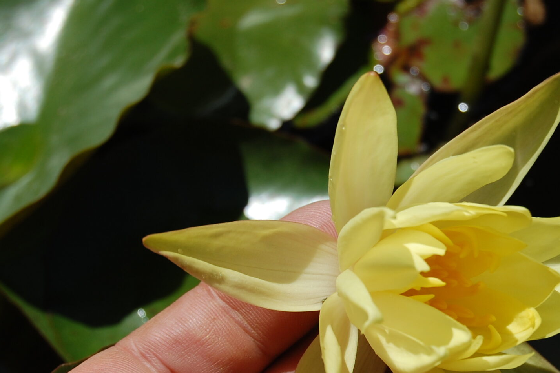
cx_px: 407
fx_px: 2300
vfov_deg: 9.3
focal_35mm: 148
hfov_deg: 13.8
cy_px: 271
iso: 200
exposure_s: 1/1000
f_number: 8
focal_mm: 55
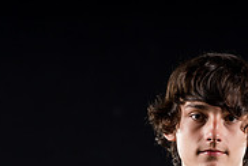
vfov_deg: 3.3
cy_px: 258
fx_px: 2877
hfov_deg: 4.9
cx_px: 189
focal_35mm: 417
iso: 200
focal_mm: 131
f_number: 4
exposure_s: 1/160
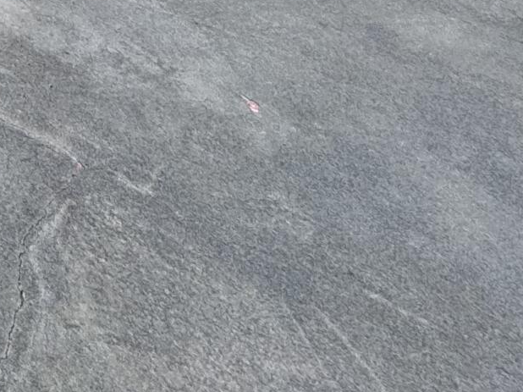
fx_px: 1027
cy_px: -496
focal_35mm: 68
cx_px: -584
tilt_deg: -11.8
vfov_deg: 15.1
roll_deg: -0.8
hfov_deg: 17.5
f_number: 2.2
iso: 50
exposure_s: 1/3906
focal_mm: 2.22
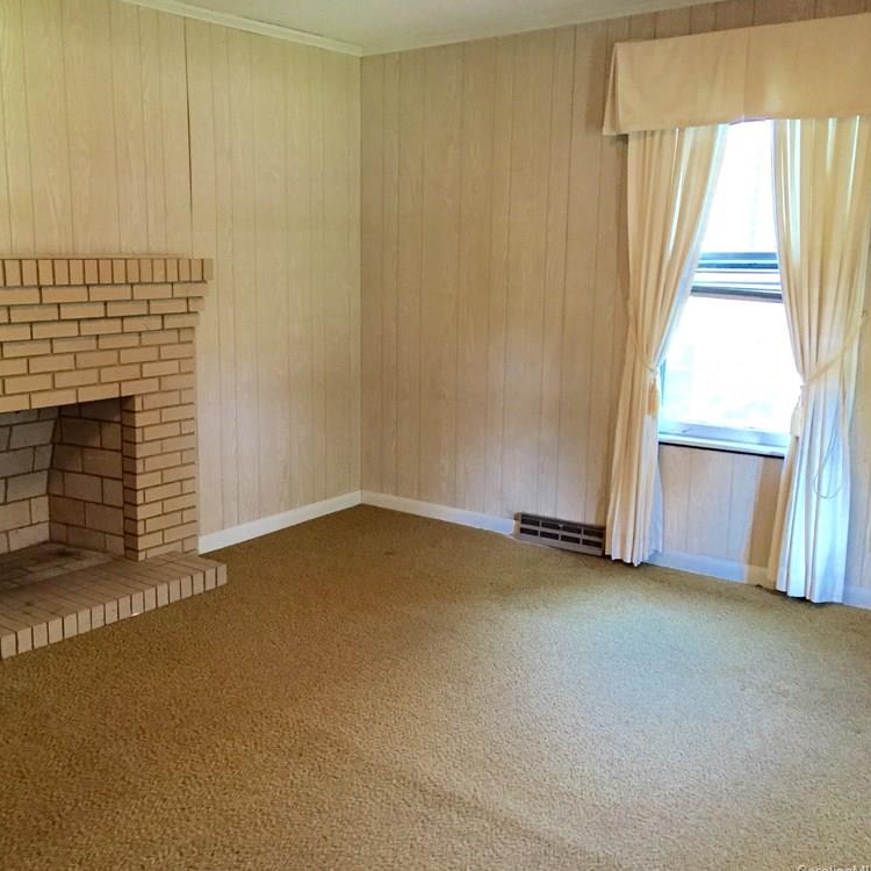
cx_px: 336
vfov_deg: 47.2
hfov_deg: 46.9
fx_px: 996
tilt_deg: -11.0
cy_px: 437
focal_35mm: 35
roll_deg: -1.1
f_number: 2.2
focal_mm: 4.15
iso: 250
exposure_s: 1/30
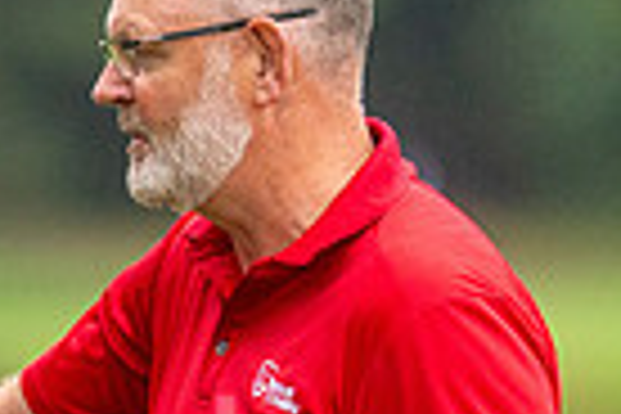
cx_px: -333
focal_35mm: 1885
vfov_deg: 0.7
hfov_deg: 1.1
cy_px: 518
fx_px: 32514
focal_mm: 300
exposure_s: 1/1000
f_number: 4
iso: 800
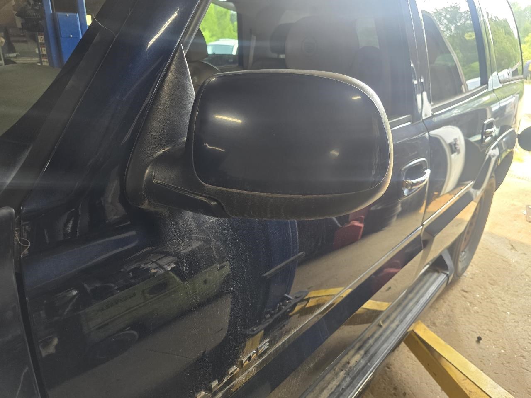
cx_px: 266
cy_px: 199
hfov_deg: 73.9
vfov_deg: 58.9
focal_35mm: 23
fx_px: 353
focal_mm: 6.3
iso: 125
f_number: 1.7
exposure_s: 1/180
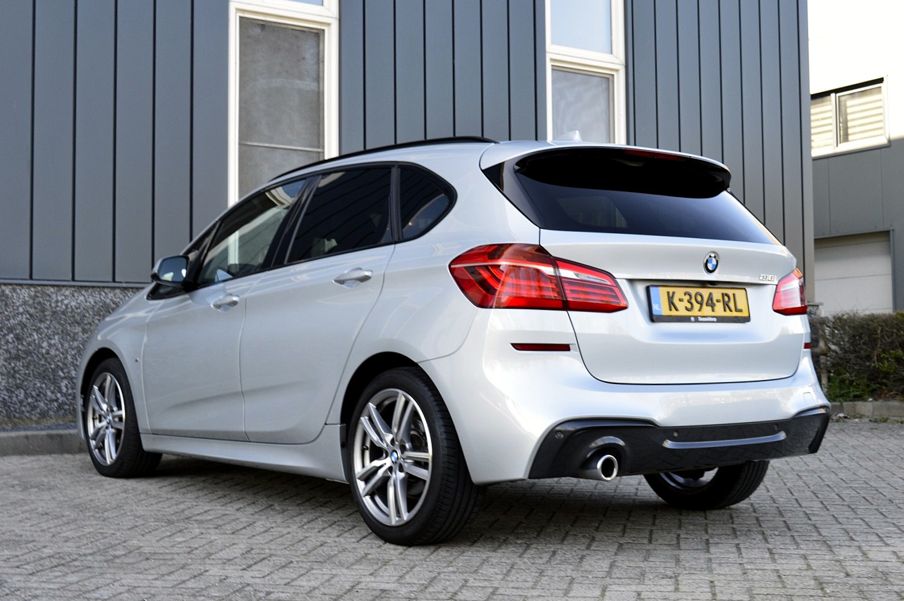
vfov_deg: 26.4
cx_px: 452
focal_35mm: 51
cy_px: 300
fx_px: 1280
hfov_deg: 38.9
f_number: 9
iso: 400
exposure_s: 1/100
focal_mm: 34
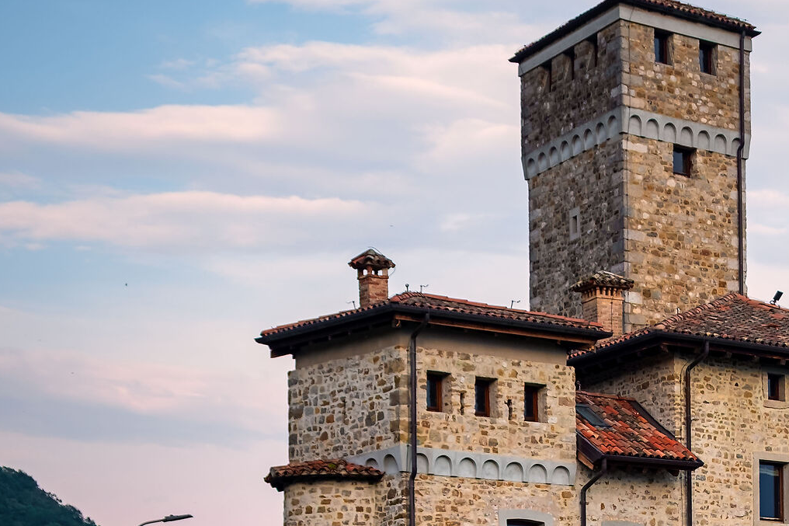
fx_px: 2432
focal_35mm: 111
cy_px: 570
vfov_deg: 12.1
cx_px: 693
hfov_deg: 18.2
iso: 200
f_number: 4.5
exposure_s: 1/250
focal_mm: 31.5
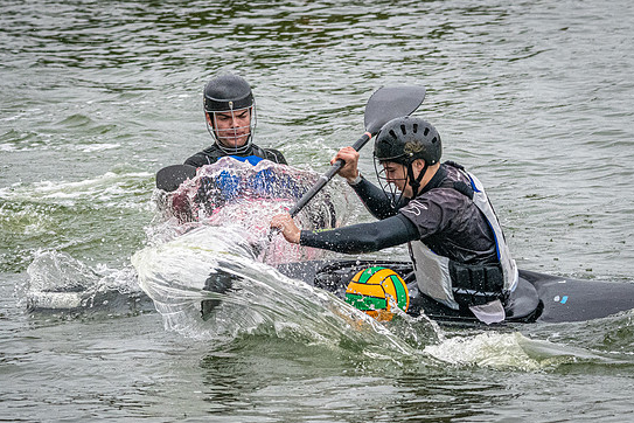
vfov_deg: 4.1
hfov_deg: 6.2
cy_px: 239
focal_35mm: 335
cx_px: 306
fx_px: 5899
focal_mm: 165
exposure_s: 1/2500
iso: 3200
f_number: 9
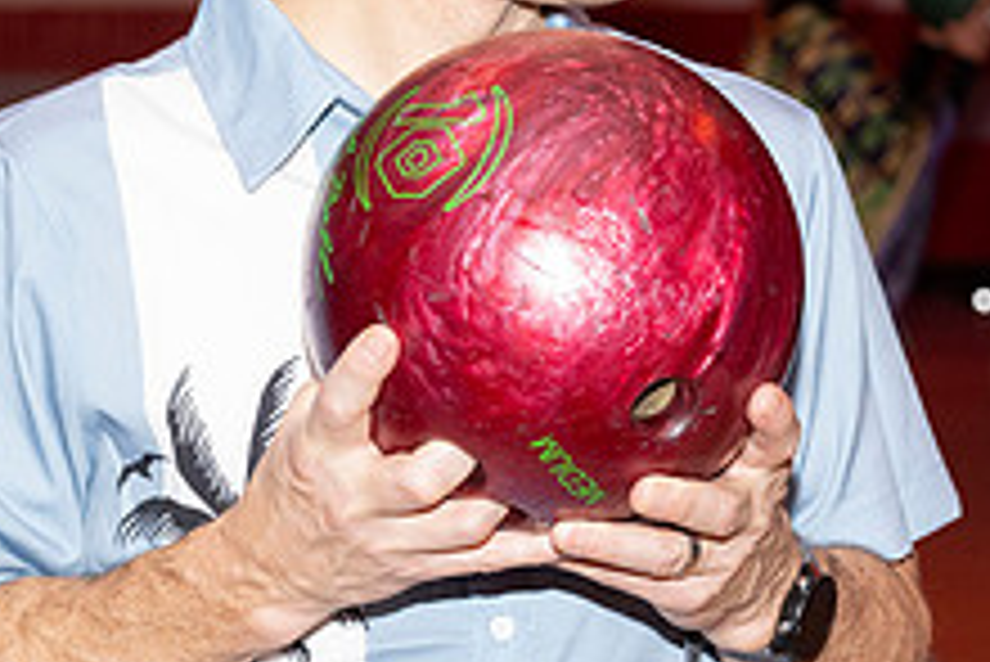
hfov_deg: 12.7
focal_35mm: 161
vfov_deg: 8.5
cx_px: 621
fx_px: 4430
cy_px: 164
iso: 2000
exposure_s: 1/100
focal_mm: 61
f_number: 5.6
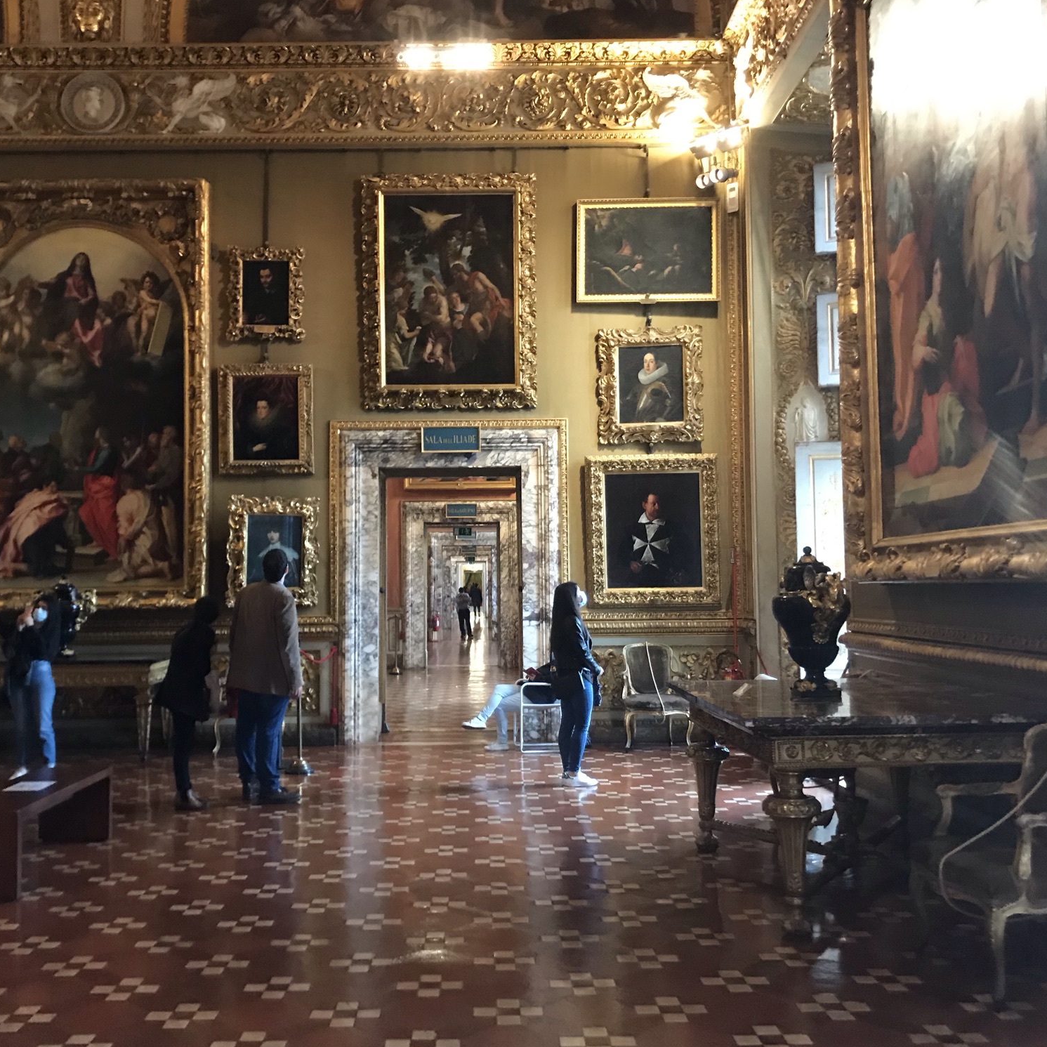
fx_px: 1163
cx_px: 457
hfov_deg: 48.3
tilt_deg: +3.2
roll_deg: +1.2
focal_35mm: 34
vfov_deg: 48.4
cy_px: 532
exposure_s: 1/13
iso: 100
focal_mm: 3.99
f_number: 1.8
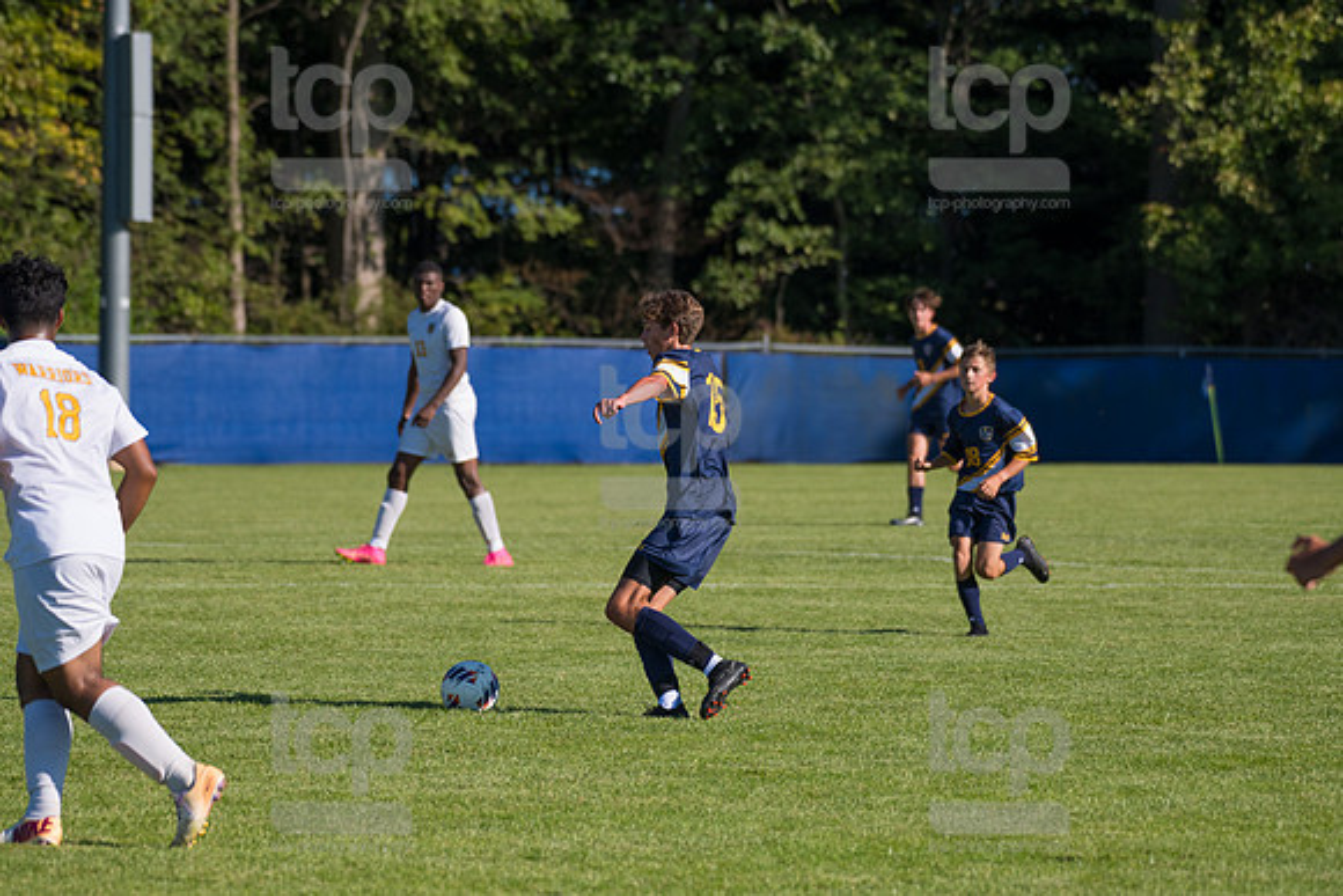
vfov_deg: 6.2
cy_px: 448
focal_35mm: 220
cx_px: 672
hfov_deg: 9.4
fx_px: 8209
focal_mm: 220
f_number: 5.6
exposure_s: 1/2000
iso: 320
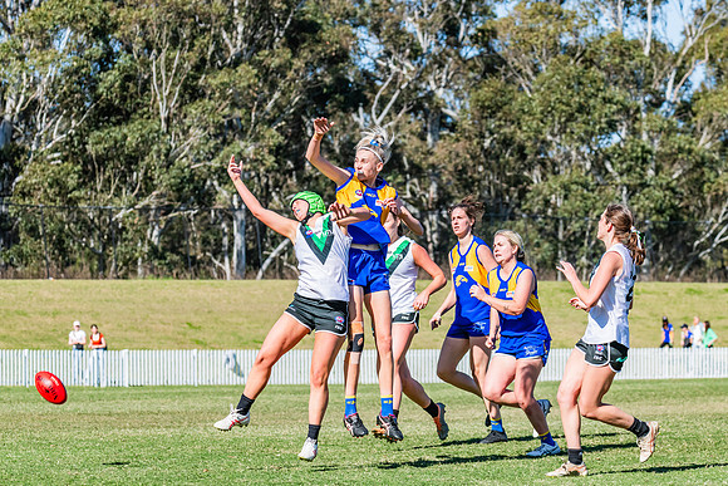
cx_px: 344
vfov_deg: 6.8
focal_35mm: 201
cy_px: 231
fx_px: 4071
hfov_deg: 10.2
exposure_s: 1/1250
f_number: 9
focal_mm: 190
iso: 640
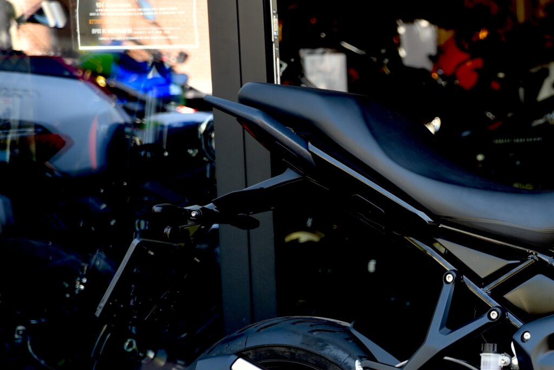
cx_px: 680
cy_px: 321
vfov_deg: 7.8
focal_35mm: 175
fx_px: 2694
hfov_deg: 11.5
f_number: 3.5
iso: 100
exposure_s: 1/60
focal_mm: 70
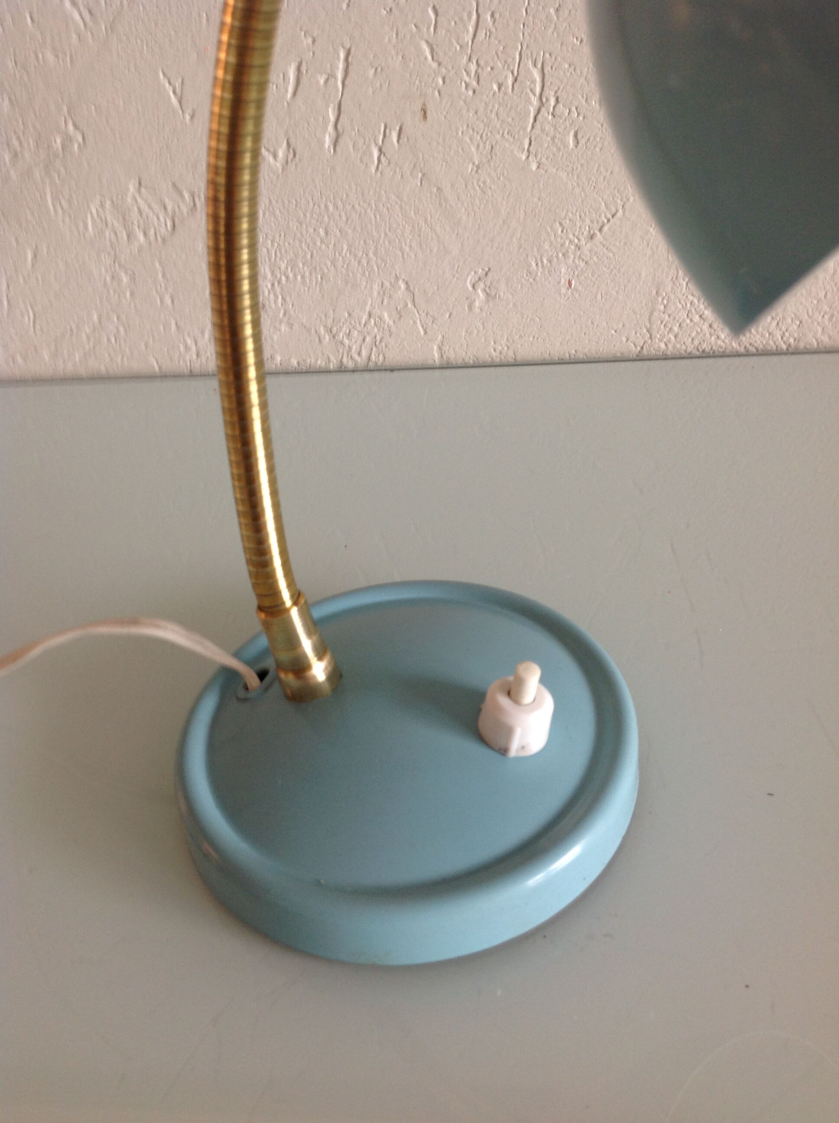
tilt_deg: -36.0
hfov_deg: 40.6
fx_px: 1134
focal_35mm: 35
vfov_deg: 52.7
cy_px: 562
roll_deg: +6.9
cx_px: 420
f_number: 2.4
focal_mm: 4.28
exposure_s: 1/15
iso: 50
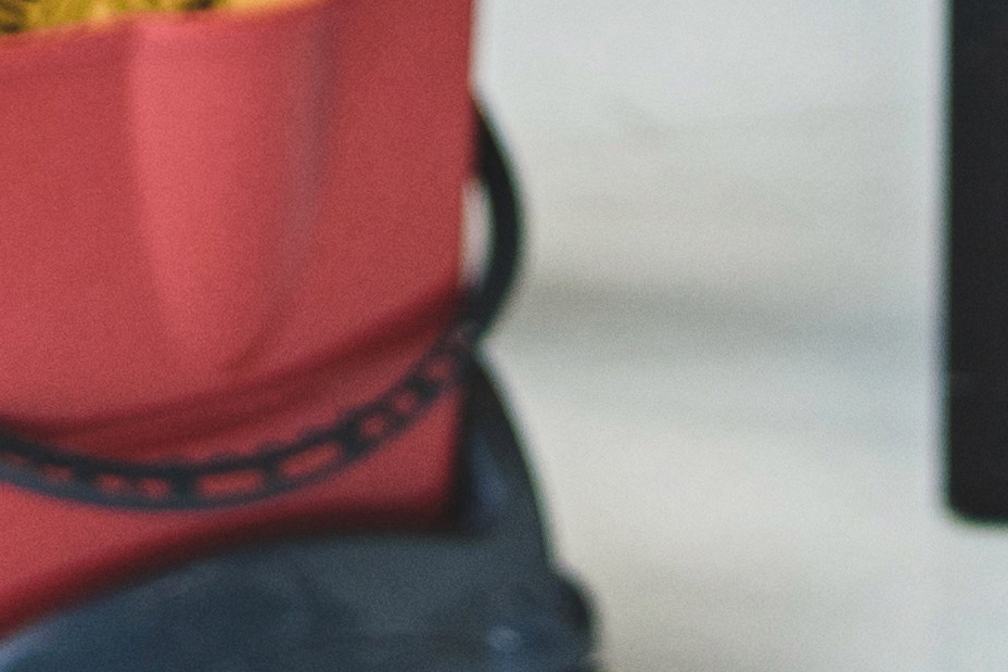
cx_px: 214
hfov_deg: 7.0
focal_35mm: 293
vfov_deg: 4.4
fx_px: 8202
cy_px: -1715
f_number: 2.8
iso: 400
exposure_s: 1/500
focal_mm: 38
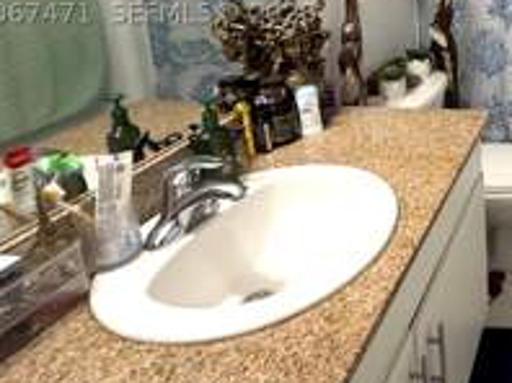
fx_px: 502
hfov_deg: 43.1
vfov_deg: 37.8
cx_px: 553
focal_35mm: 34
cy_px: 13
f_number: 2.2
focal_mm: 2.22
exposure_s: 1/60
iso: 250
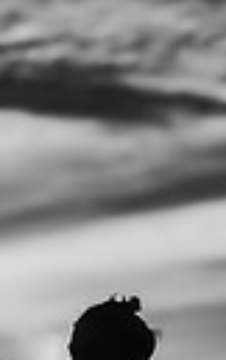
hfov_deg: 2.2
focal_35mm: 603
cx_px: 120
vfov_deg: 3.5
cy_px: 558
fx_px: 5923
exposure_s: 1/5000
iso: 400
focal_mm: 170
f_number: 5
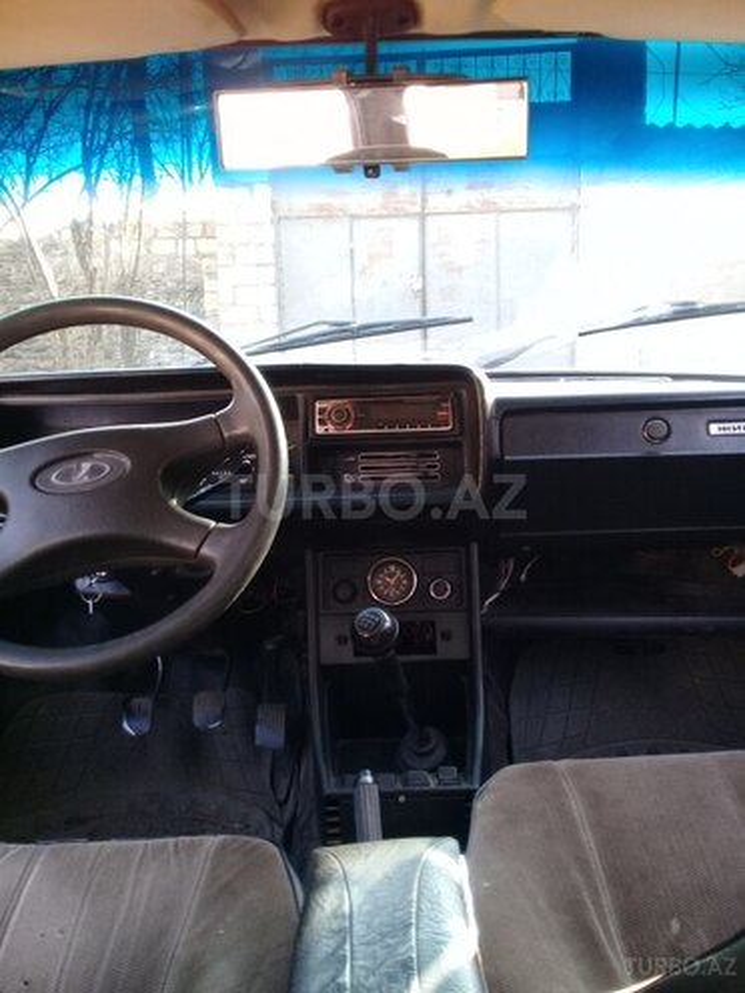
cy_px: 496
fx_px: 890
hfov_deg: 45.4
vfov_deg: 58.4
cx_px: 372
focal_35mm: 31
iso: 64
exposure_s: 1/33
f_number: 2.2
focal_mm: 3.3
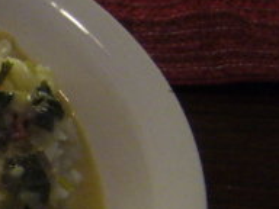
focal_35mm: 133
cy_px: 218
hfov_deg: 13.7
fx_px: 1072
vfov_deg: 11.0
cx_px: -179
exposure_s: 1/8
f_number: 3
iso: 200
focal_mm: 6.6
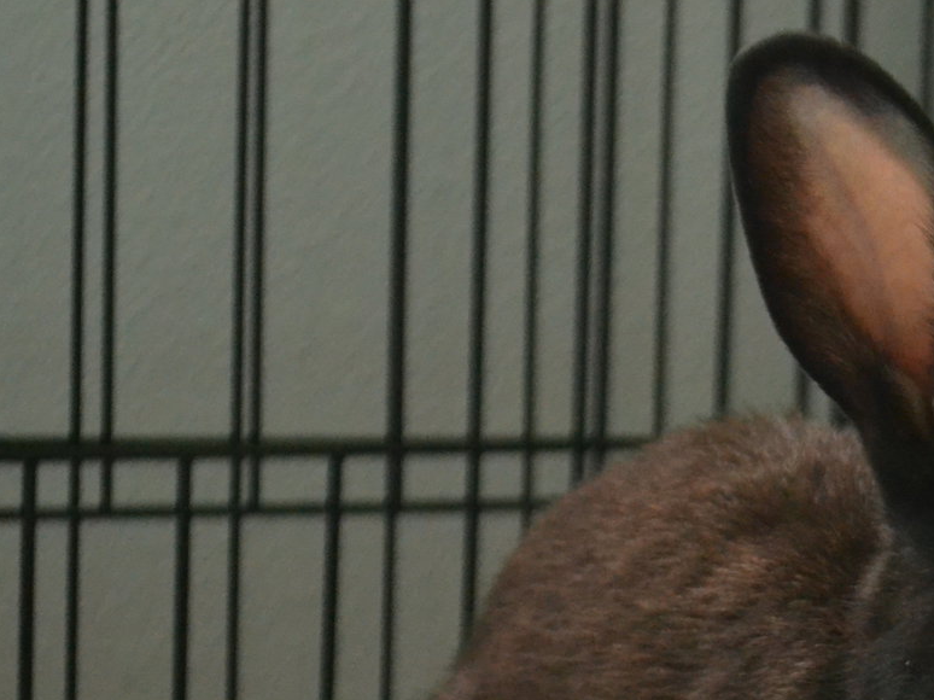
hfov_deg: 11.9
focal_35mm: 164
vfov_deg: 9.0
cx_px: 922
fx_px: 4423
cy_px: 564
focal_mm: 55
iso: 3200
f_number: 5.6
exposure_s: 1/40
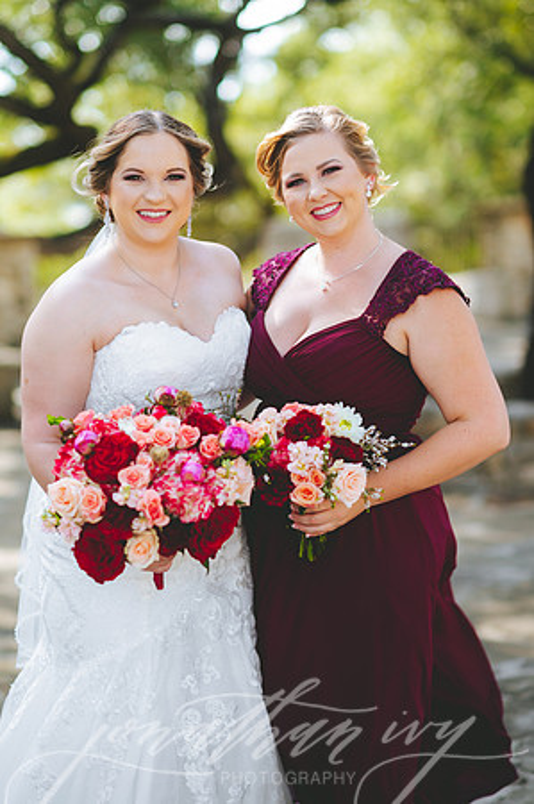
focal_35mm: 85
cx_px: 267
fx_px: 1895
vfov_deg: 23.9
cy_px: 402
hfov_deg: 16.0
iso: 160
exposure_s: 1/400
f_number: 2
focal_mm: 85
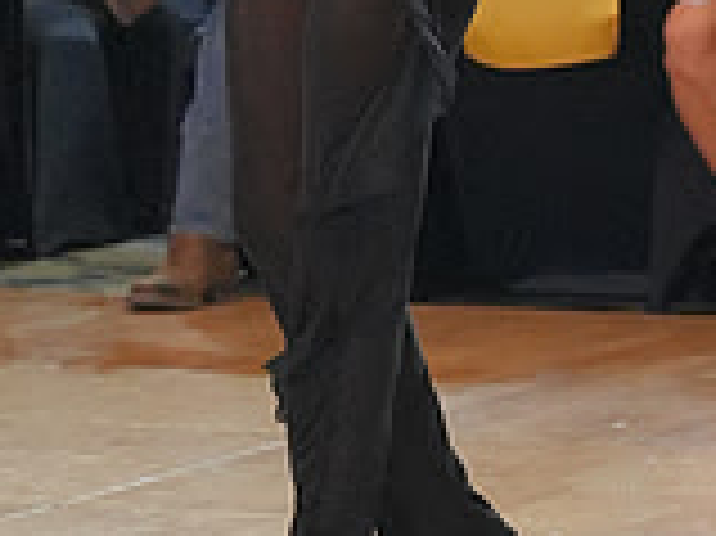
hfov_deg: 5.2
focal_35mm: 383
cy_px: -194
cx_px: 651
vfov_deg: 3.9
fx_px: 7916
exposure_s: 1/500
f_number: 3.5
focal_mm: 73
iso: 3200
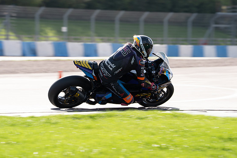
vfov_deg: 3.9
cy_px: 77
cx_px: 118
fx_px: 2324
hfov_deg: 5.8
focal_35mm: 353
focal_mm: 340
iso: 320
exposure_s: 1/320
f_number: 9
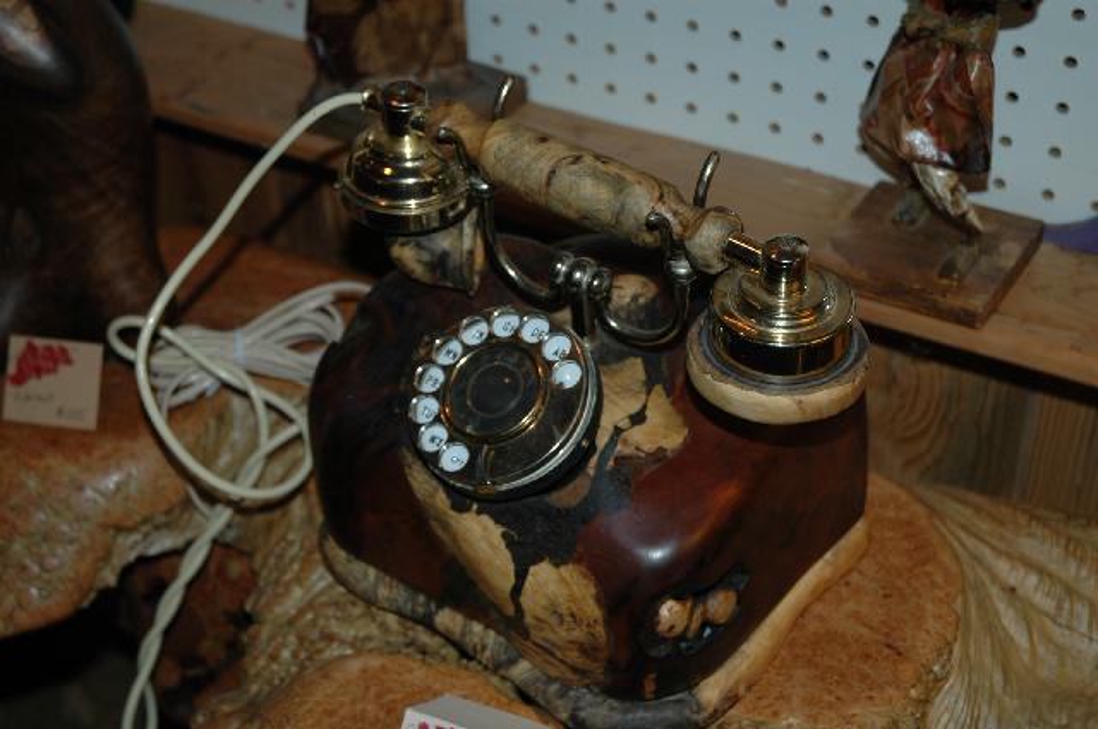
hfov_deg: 33.4
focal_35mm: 60
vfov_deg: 22.6
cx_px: 549
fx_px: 1828
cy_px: 364
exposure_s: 1/60
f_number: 4.5
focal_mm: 40
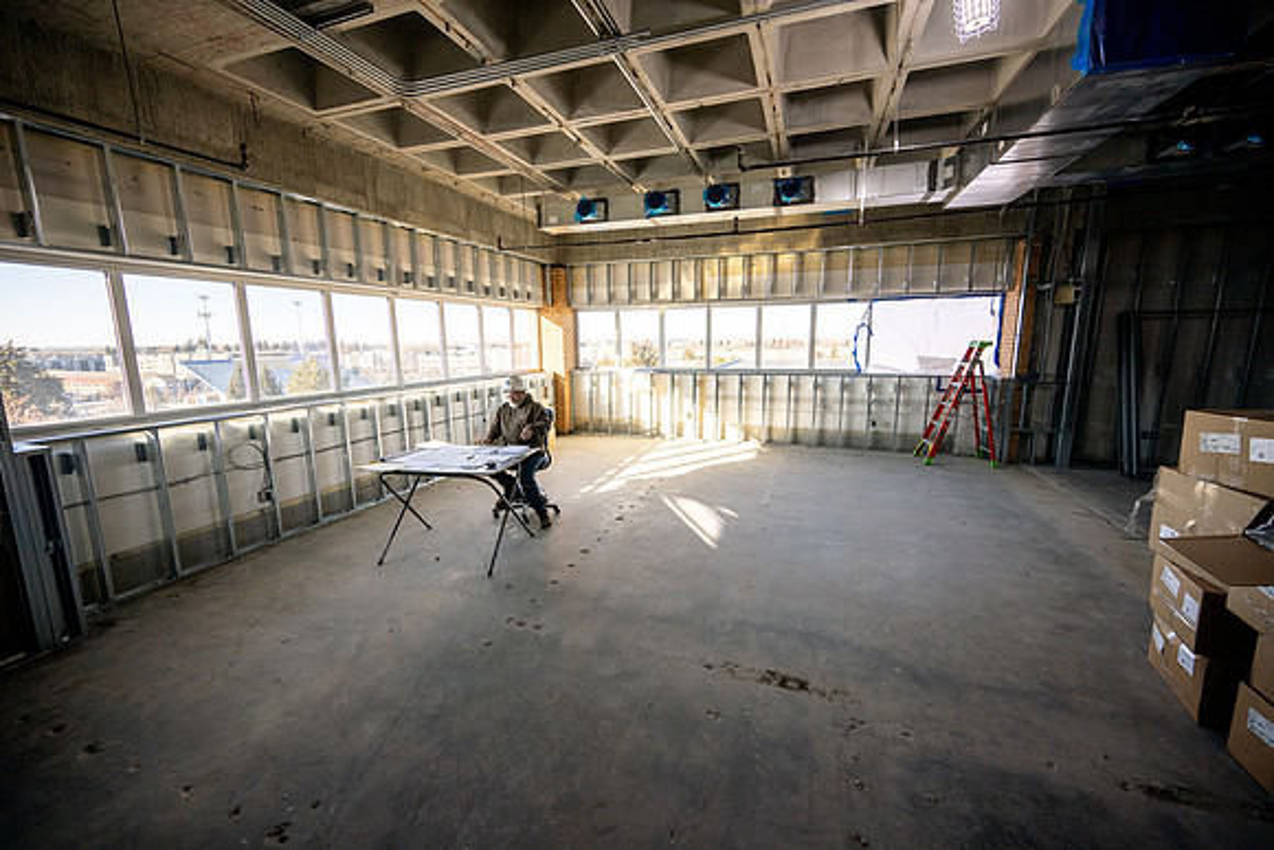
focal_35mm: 14
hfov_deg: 104.2
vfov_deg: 81.2
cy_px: 425
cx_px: 637
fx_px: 496
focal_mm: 14
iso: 100
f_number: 4
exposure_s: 1/800
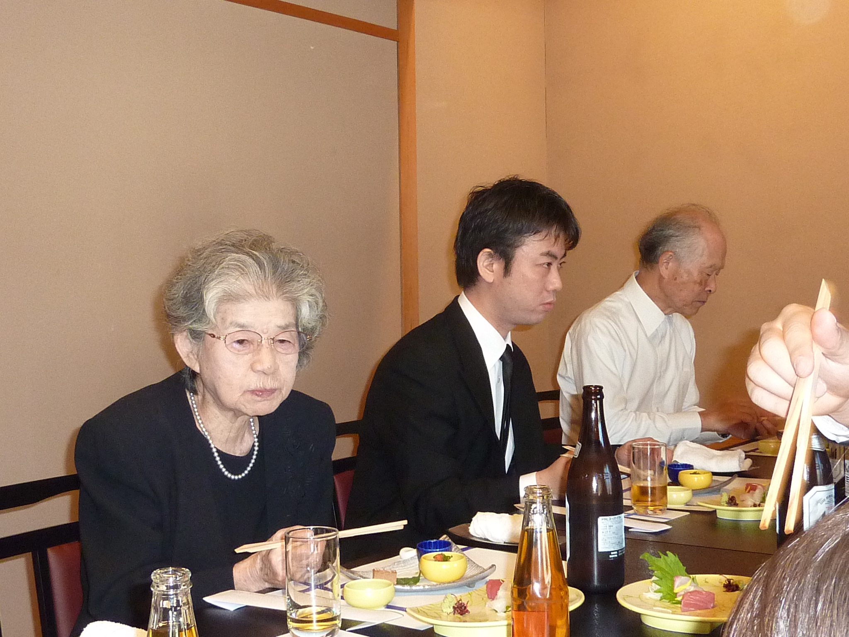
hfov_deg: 39.7
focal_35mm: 48
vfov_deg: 30.3
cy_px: 318
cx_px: 424
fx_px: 1177
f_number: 3.3
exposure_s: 1/30
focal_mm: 4.4
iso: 250
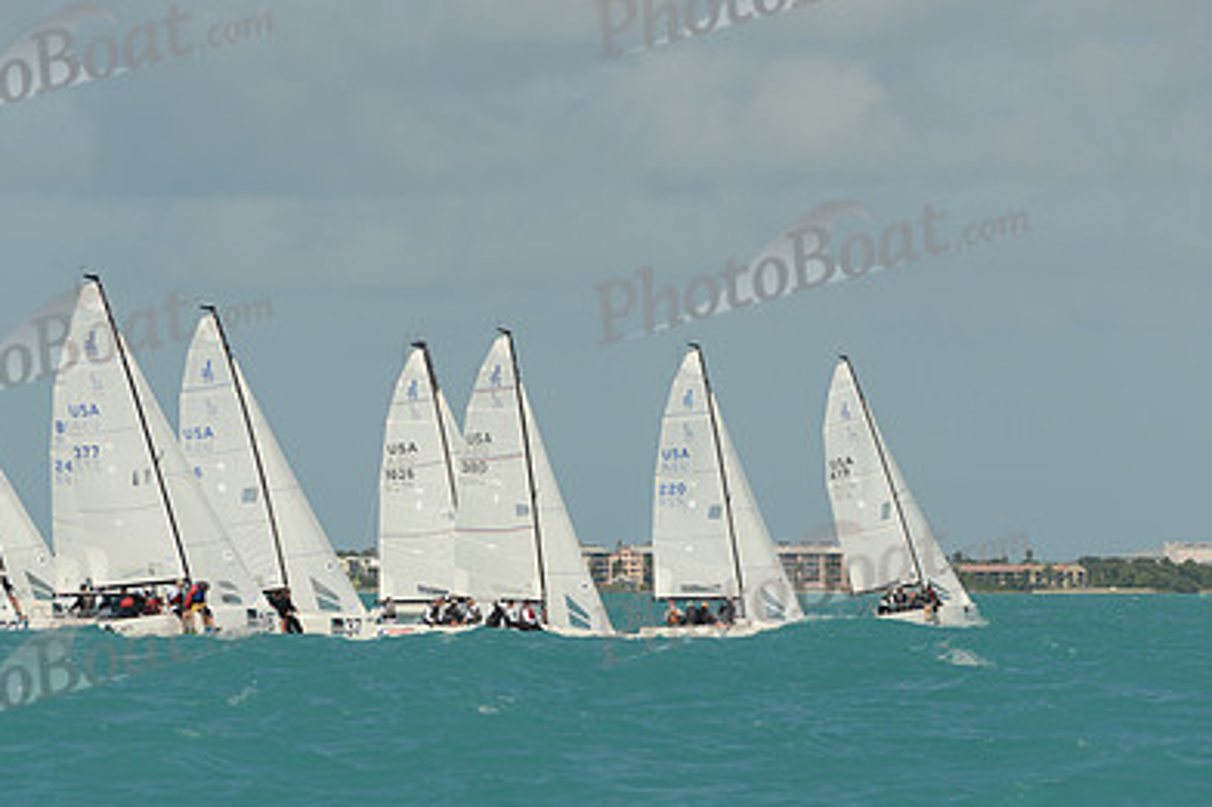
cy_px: 468
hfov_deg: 7.0
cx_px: 436
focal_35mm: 296
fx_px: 9961
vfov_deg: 4.6
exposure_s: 1/2000
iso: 200
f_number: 5.6
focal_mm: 200
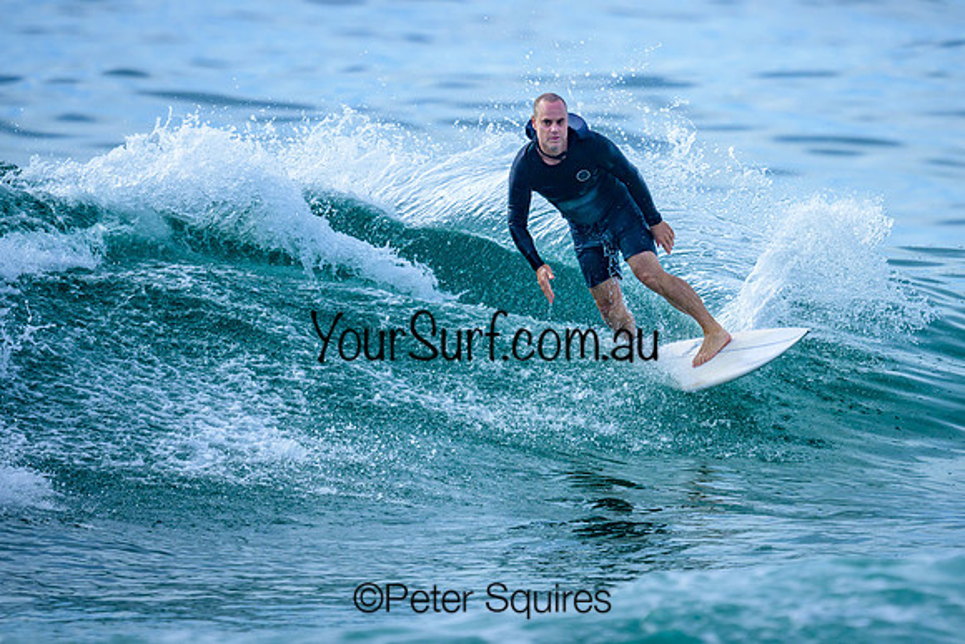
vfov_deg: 1.3
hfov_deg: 1.9
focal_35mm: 1073
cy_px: 230
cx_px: 522
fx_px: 28768
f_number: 6.3
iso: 500
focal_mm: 800
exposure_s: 1/3200
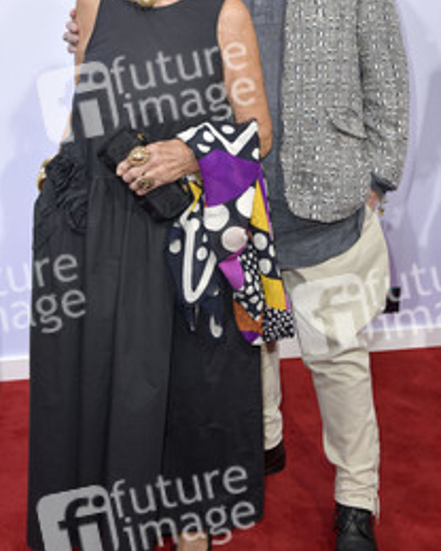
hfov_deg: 30.8
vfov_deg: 37.8
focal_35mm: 49
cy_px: 199
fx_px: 799
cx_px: 208
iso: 320
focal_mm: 34
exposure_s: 1/160
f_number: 7.1
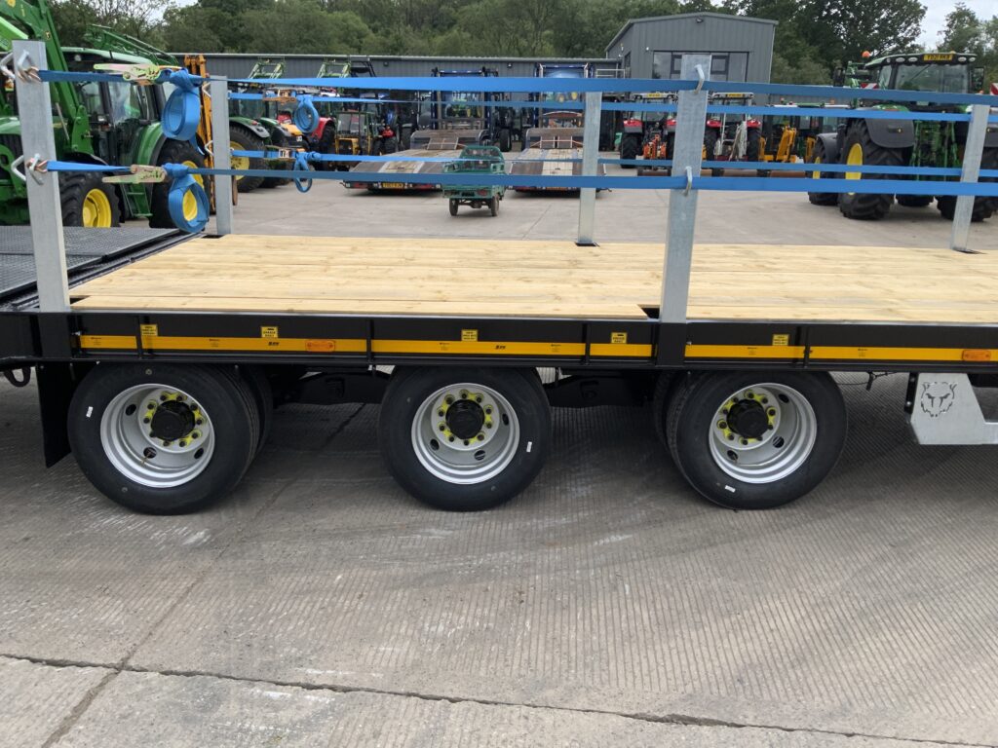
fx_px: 836
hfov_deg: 61.7
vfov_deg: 48.2
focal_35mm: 29
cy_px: 374
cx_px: 499
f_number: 1.8
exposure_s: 1/997
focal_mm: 3
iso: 16
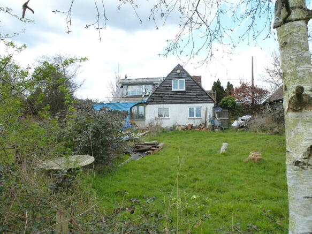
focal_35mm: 24
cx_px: 156
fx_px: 216
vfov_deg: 56.8
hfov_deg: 71.6
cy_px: 117
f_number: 4
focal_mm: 4.3
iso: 160
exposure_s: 1/200
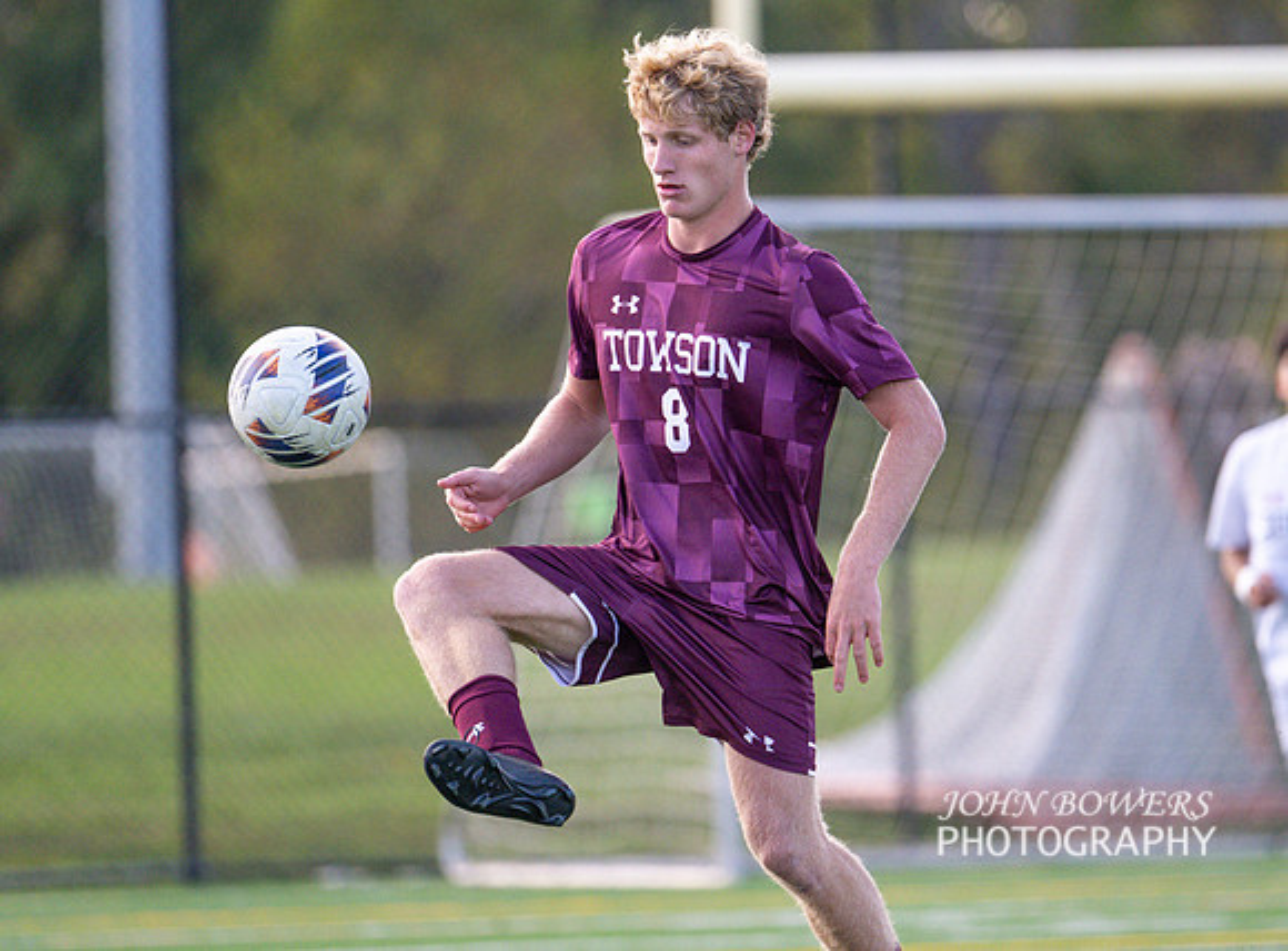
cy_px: 407
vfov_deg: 3.0
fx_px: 18444
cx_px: 795
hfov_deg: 4.0
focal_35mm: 499
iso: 3200
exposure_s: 1/2500
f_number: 4.5
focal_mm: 400
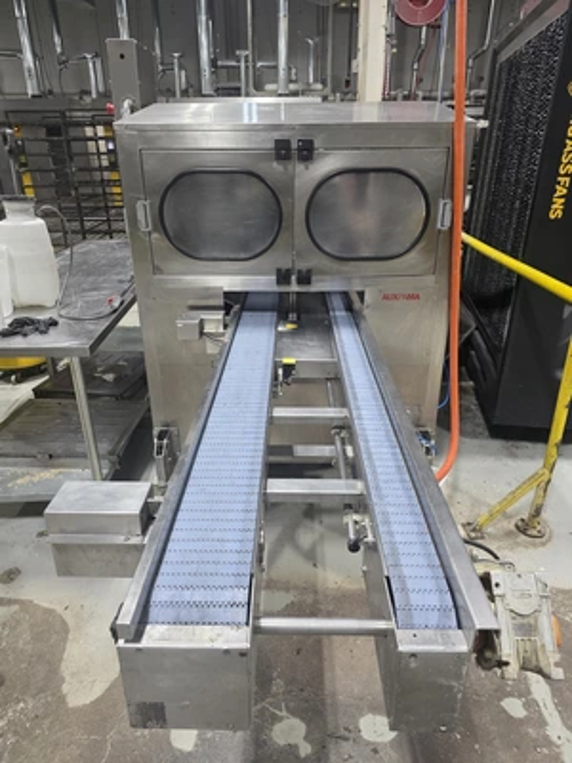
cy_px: 382
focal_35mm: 23
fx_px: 507
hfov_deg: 58.9
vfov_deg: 73.9
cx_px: 286
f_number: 1.7
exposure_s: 1/120
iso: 160
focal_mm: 6.3
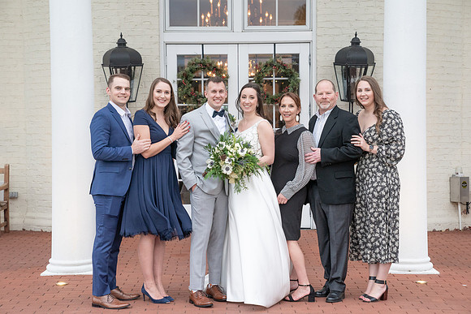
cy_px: 161
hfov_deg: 27.8
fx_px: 952
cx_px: 230
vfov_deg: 18.7
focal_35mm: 73
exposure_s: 1/200
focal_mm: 70
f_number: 4
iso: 2000
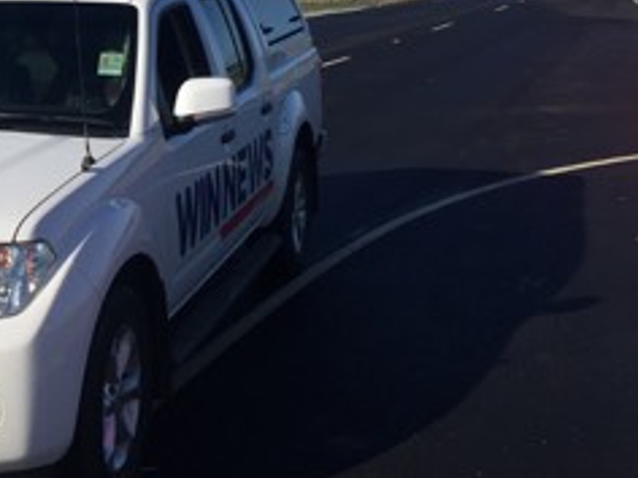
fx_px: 1180
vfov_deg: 22.7
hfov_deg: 27.8
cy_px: 108
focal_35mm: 64
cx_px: -49
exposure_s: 1/2326
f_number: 2.2
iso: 32
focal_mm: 4.15
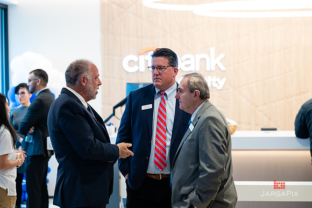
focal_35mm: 94
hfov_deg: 21.7
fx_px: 812
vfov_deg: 14.6
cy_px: 104
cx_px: 156
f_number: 3.2
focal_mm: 93
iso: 800
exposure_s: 1/200
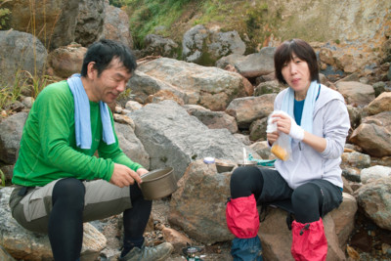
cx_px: 196
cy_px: 130
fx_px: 445
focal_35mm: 41
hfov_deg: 47.4
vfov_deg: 32.7
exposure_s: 1/40
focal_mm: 24.2
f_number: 7.1
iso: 100
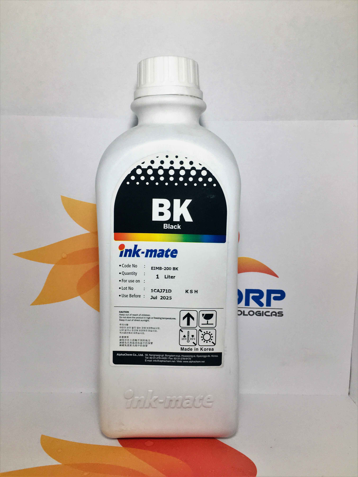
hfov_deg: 48.2
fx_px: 400
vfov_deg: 61.7
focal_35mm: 29
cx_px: 179
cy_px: 238
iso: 40
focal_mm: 4.15
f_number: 2.2
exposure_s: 1/120
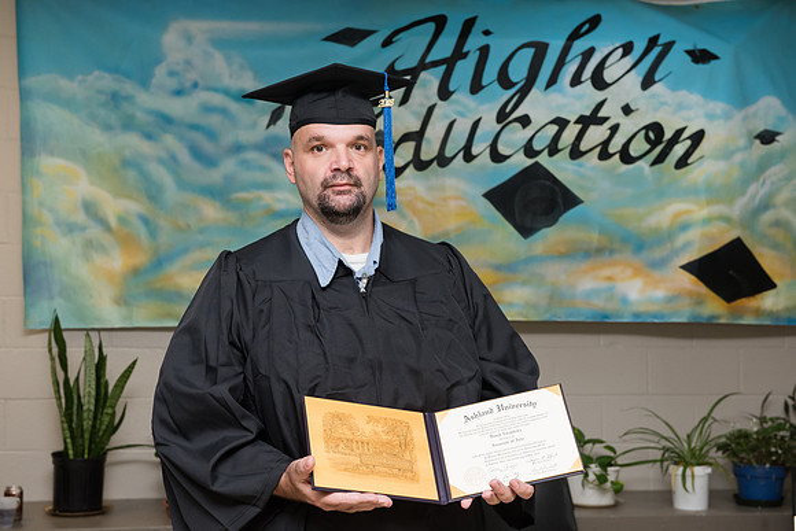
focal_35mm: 58
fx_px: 1283
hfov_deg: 34.5
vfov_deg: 23.4
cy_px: 266
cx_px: 398
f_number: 7.1
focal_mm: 58
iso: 1600
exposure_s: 1/160
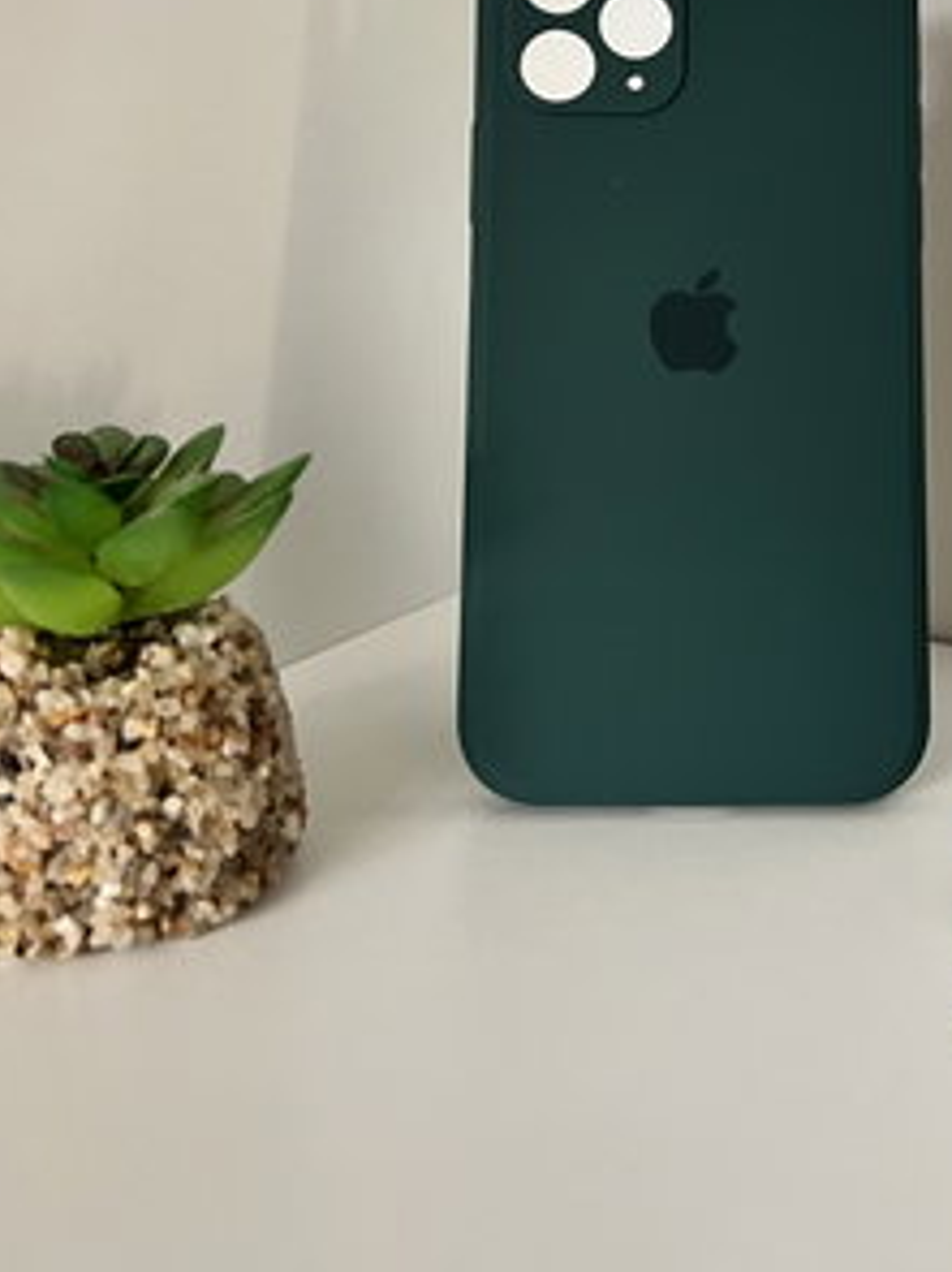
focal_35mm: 47
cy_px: 218
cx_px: 706
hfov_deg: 30.4
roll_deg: +0.8
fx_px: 1725
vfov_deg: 38.6
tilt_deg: -6.4
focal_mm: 5.7
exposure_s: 1/60
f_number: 1.5
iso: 125
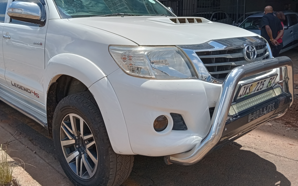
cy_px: 77
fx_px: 284
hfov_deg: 55.0
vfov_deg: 36.2
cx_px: 123
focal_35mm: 35
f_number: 1.8
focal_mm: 3.98
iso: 100
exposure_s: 1/9804
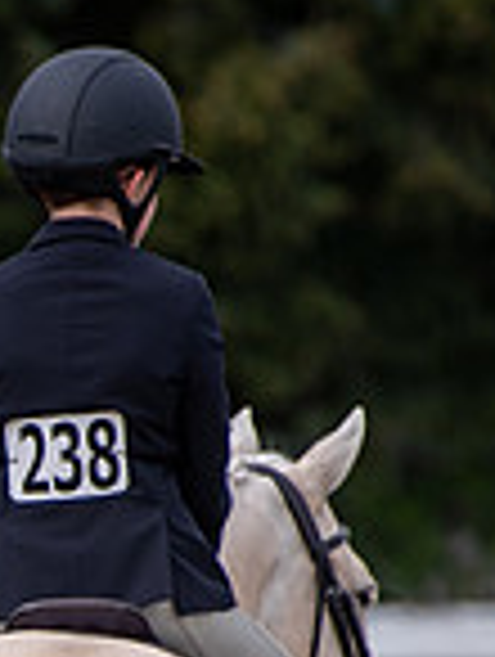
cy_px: 1029
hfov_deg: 1.5
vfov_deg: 2.0
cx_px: -701
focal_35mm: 1013
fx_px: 19258
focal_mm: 200
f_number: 2.8
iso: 110
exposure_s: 1/1250
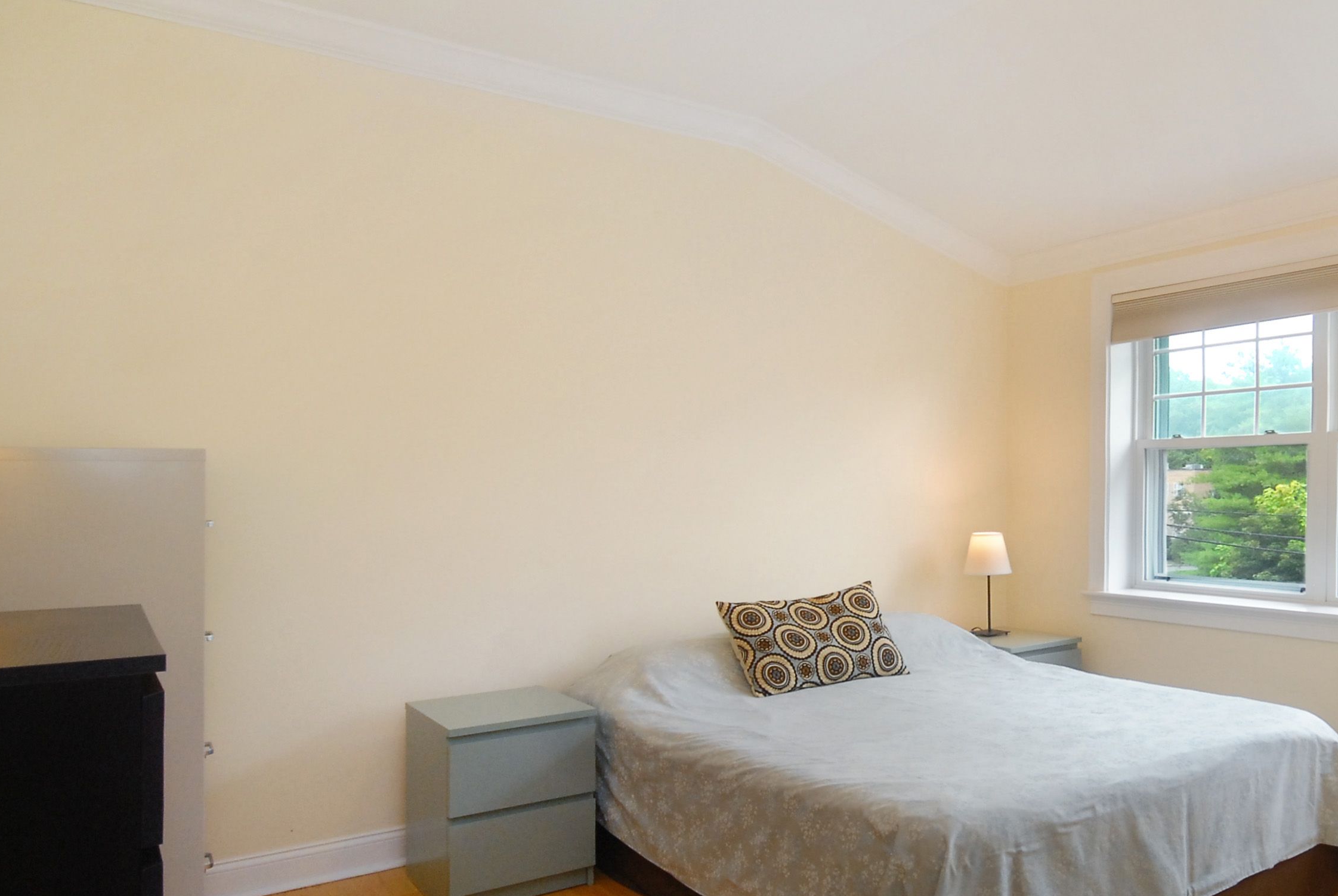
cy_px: 557
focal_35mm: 26
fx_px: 968
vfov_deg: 49.2
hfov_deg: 65.8
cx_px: 972
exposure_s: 1/60
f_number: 5.6
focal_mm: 10
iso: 640
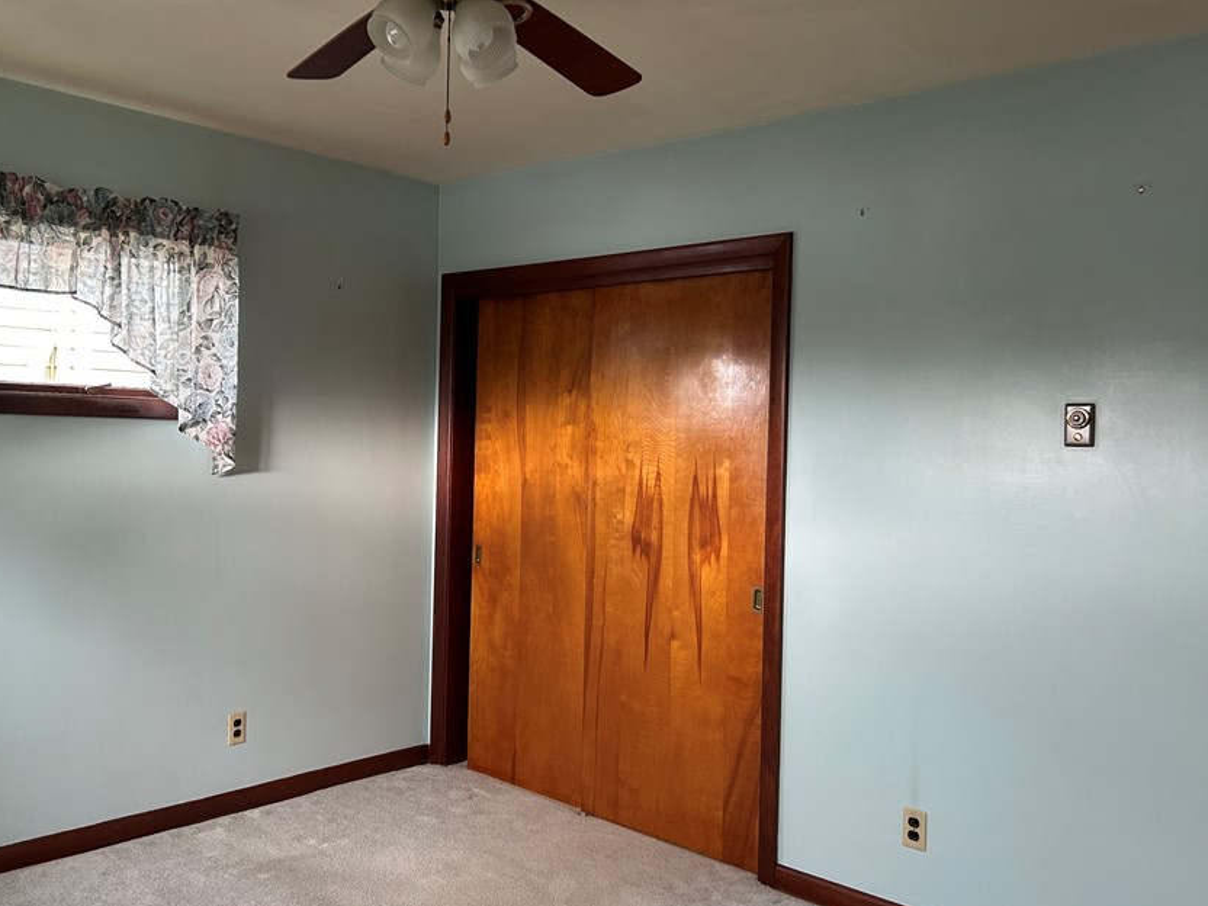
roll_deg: -1.5
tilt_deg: -1.7
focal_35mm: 32
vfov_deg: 44.2
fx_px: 1117
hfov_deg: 56.4
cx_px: 479
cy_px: 463
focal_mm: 5.7
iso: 125
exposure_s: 1/64
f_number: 1.5
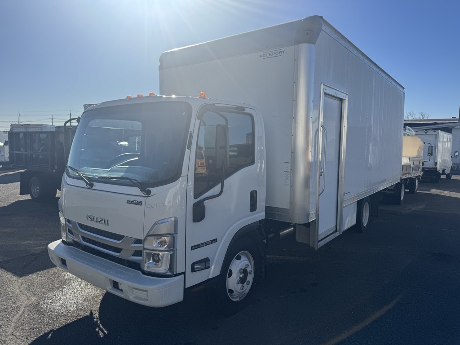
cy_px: 172
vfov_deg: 56.8
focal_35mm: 24
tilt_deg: -6.4
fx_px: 319
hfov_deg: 71.6
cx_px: 230
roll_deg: -1.3
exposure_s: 1/6410
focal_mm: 6.76
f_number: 1.78
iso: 80
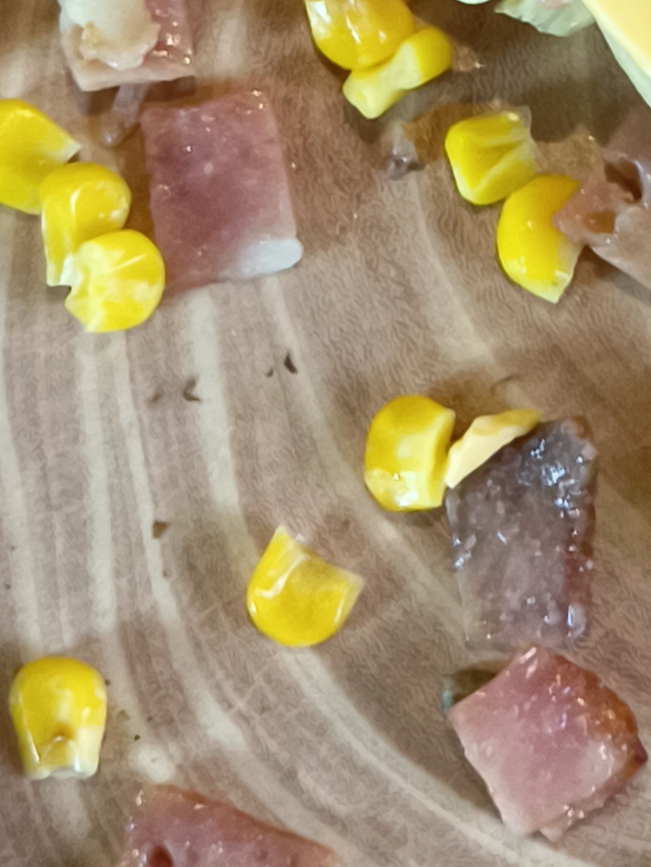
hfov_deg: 5.6
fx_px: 6570
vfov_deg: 7.5
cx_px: 777
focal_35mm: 262
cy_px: -282
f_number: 1.25
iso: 800
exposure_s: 1/60
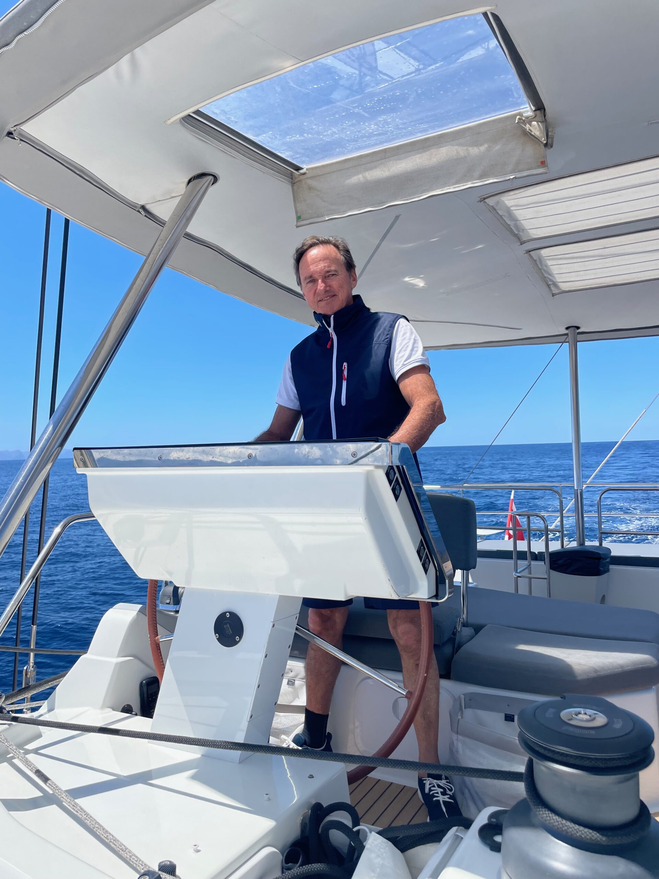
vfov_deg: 67.3
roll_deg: -0.5
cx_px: 330
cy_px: 440
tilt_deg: +1.8
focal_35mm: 26
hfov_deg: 53.1
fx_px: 660
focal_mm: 4.2
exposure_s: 1/4292
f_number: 1.6
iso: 32
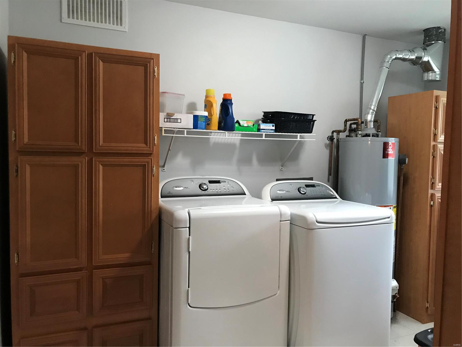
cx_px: 231
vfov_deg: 49.7
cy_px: 174
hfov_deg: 63.4
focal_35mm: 28
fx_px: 374
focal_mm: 3.99
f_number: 1.8
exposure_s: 1/15
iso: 64
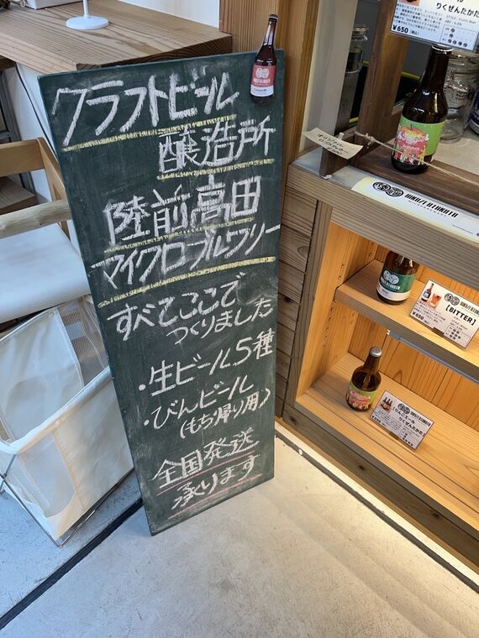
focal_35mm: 26
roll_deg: -4.3
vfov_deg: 67.3
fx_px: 480
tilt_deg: -43.2
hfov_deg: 53.1
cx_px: 240
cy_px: 319
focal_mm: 5.1
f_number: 1.6
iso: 50
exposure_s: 1/100
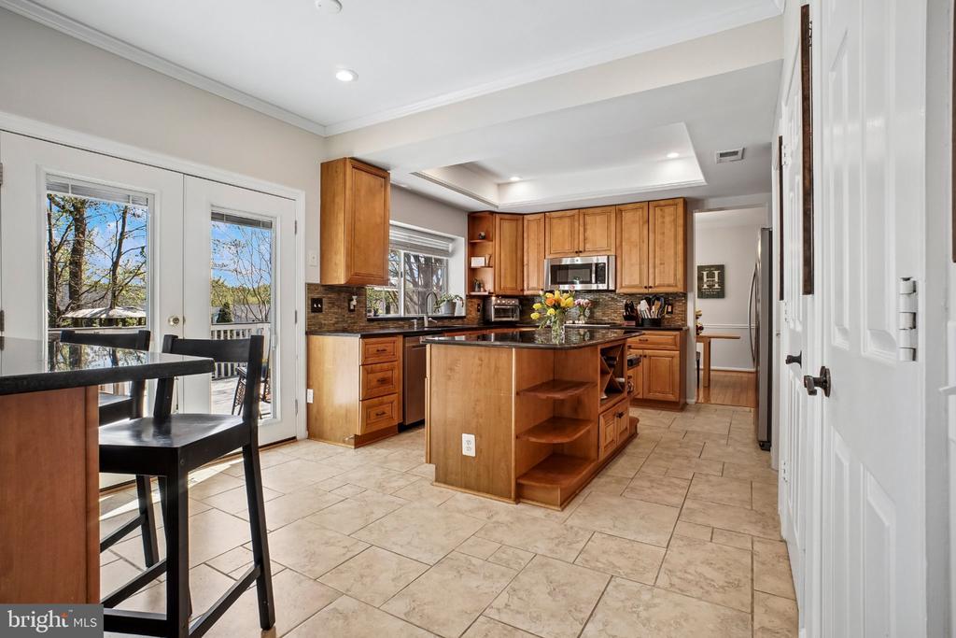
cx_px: 478
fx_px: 438
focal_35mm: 16
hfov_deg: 95.0
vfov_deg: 72.1
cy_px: 319
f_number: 8
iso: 500
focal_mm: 11
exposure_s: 1/60
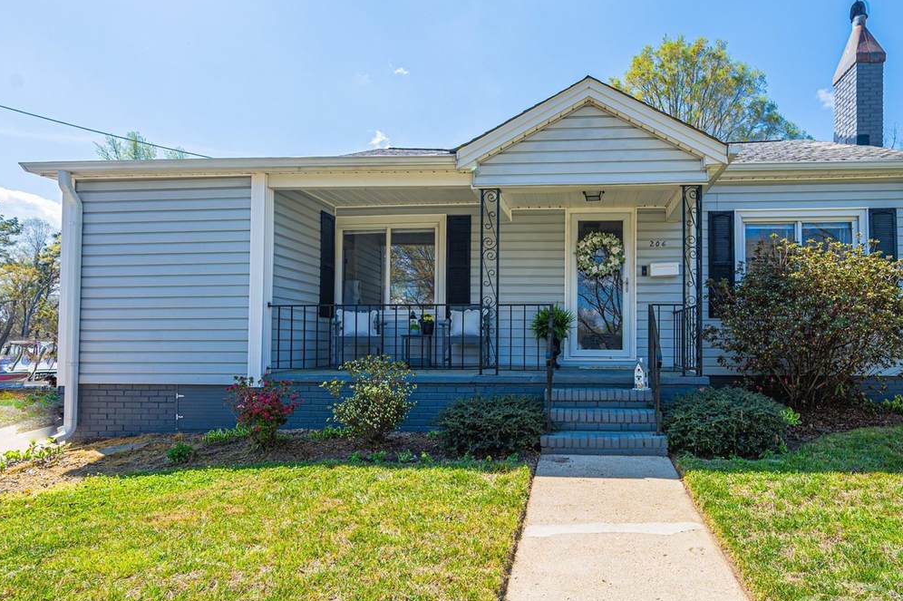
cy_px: 267
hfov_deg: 88.5
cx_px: 555
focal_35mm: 18
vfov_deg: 67.1
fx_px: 451
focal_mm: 14
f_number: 6.3
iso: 100
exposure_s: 1/500
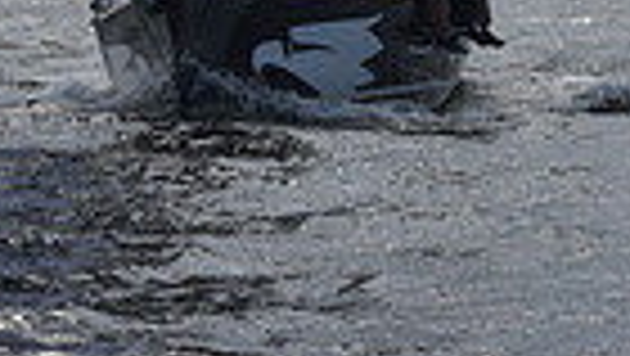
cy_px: -807
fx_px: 5066
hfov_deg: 7.1
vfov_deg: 3.9
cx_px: 79
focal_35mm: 303
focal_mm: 70
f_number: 11
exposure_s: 1/1000
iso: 250
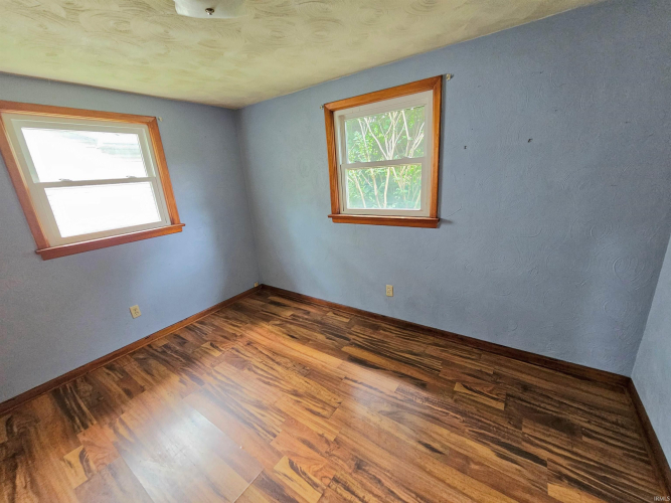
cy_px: 252
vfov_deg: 89.9
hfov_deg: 106.2
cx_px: 336
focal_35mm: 13
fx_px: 252
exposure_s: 1/40
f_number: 2.2
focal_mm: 2.2
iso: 400
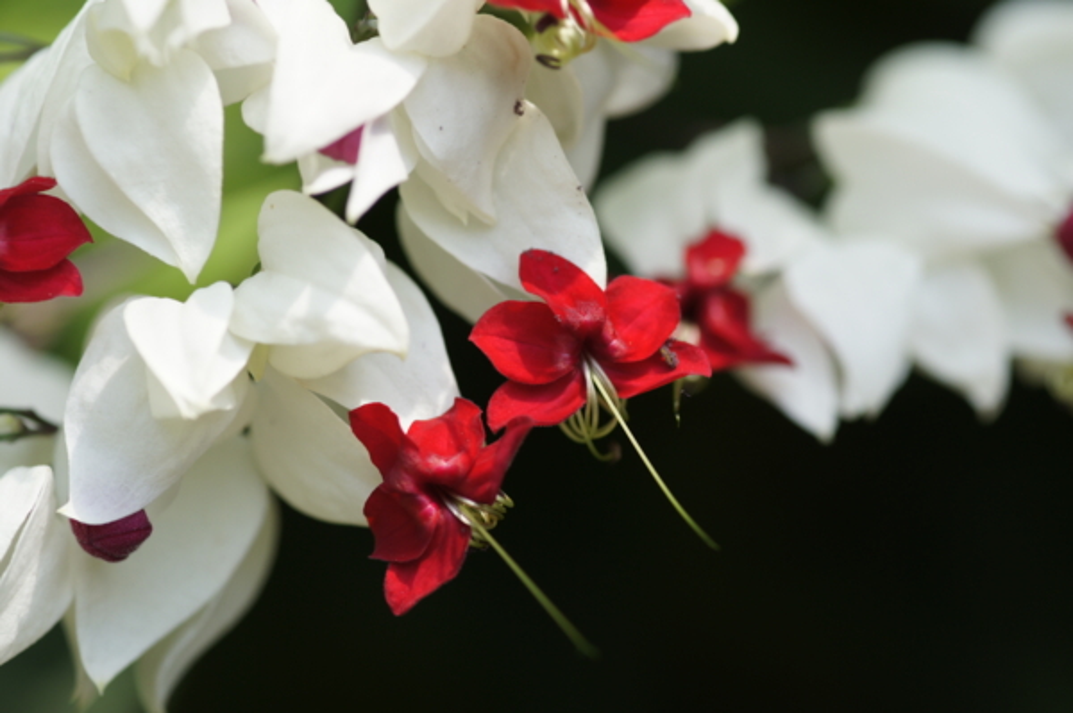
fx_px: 4467
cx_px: 536
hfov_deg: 13.7
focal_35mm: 150
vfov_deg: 9.1
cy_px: 356
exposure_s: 1/200
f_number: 3.5
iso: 200
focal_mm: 100
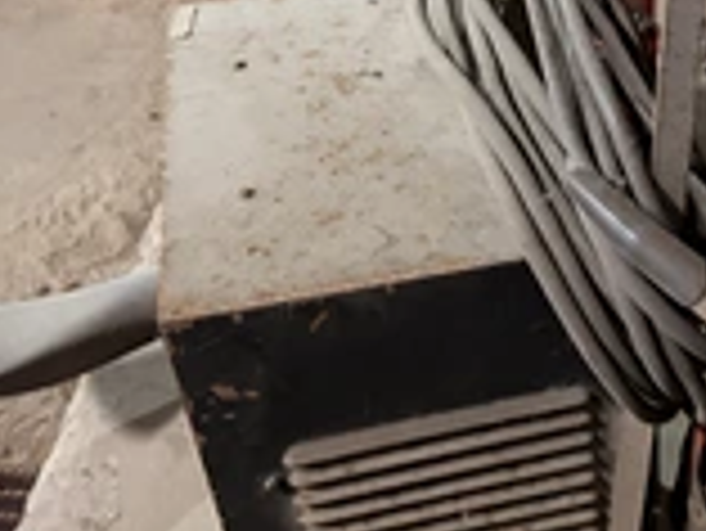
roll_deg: -2.4
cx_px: 526
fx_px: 1245
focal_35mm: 61
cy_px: 292
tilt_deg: -34.7
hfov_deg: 31.1
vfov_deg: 24.0
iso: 1000
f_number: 1.78
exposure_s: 1/30
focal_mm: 6.76
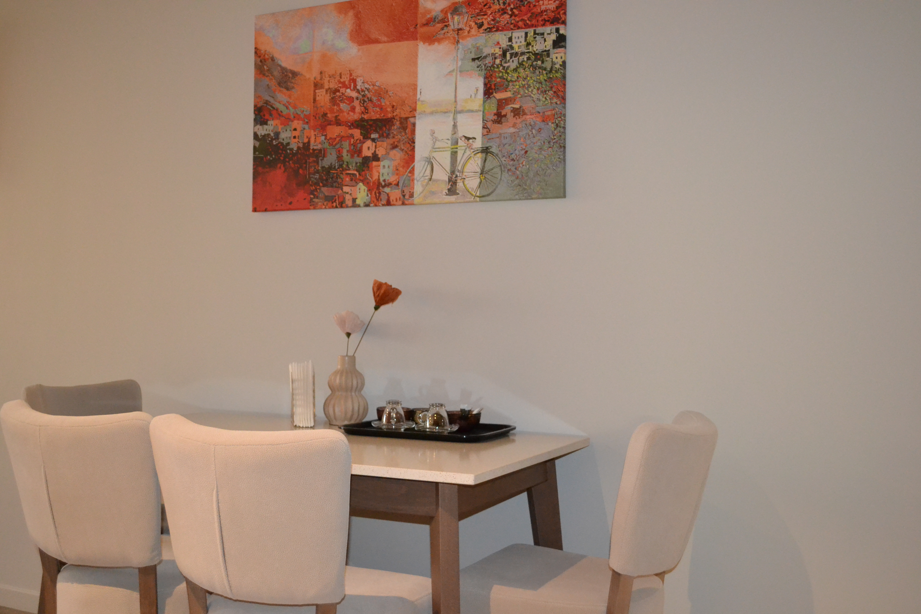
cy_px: 307
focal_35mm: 36
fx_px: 921
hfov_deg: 53.1
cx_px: 460
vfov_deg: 36.9
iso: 3200
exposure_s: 1/60
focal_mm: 24
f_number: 4
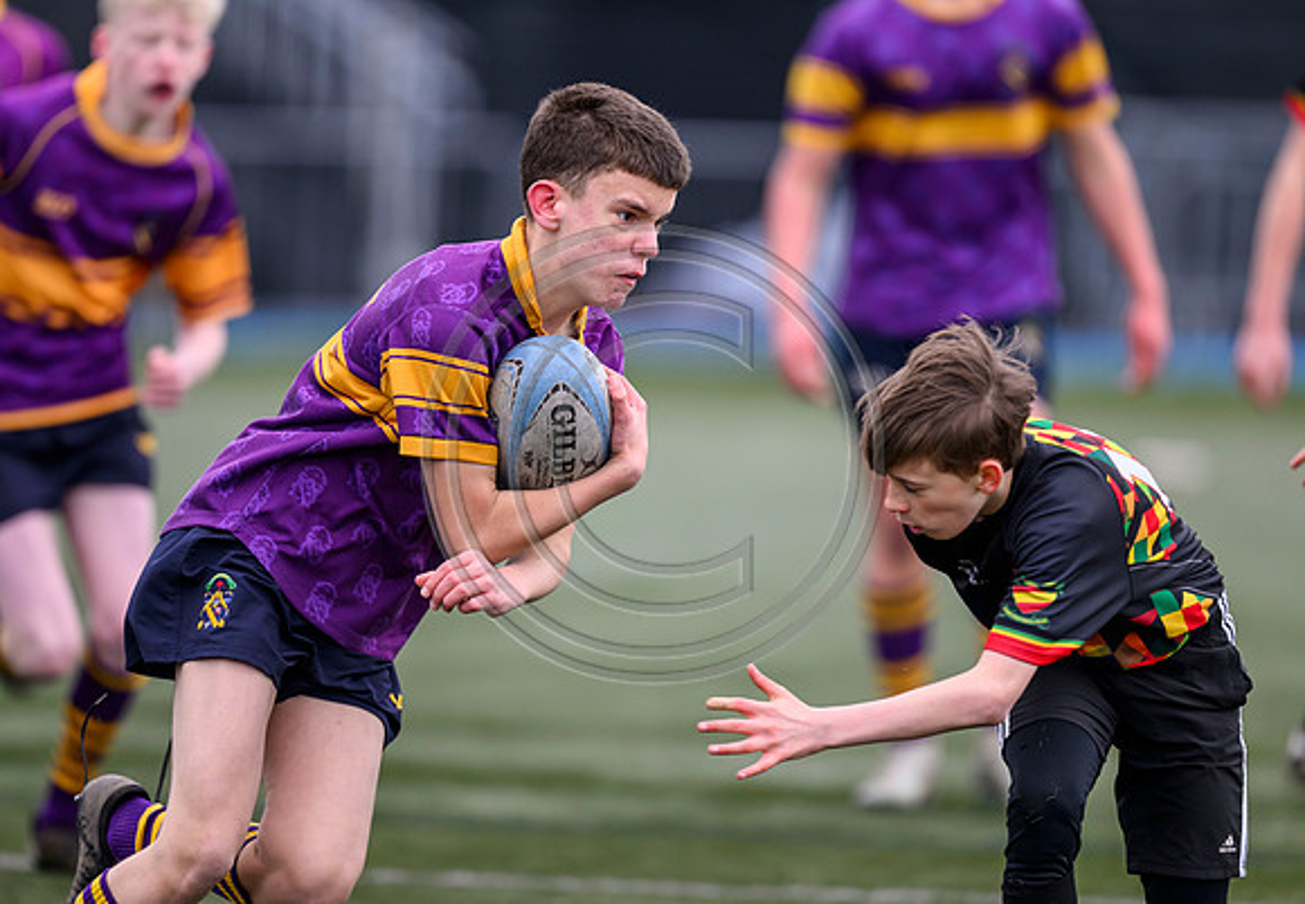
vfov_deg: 3.1
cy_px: 399
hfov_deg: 4.4
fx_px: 16850
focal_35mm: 459
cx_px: 547
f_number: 3.2
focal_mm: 400
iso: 500
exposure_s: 1/1600
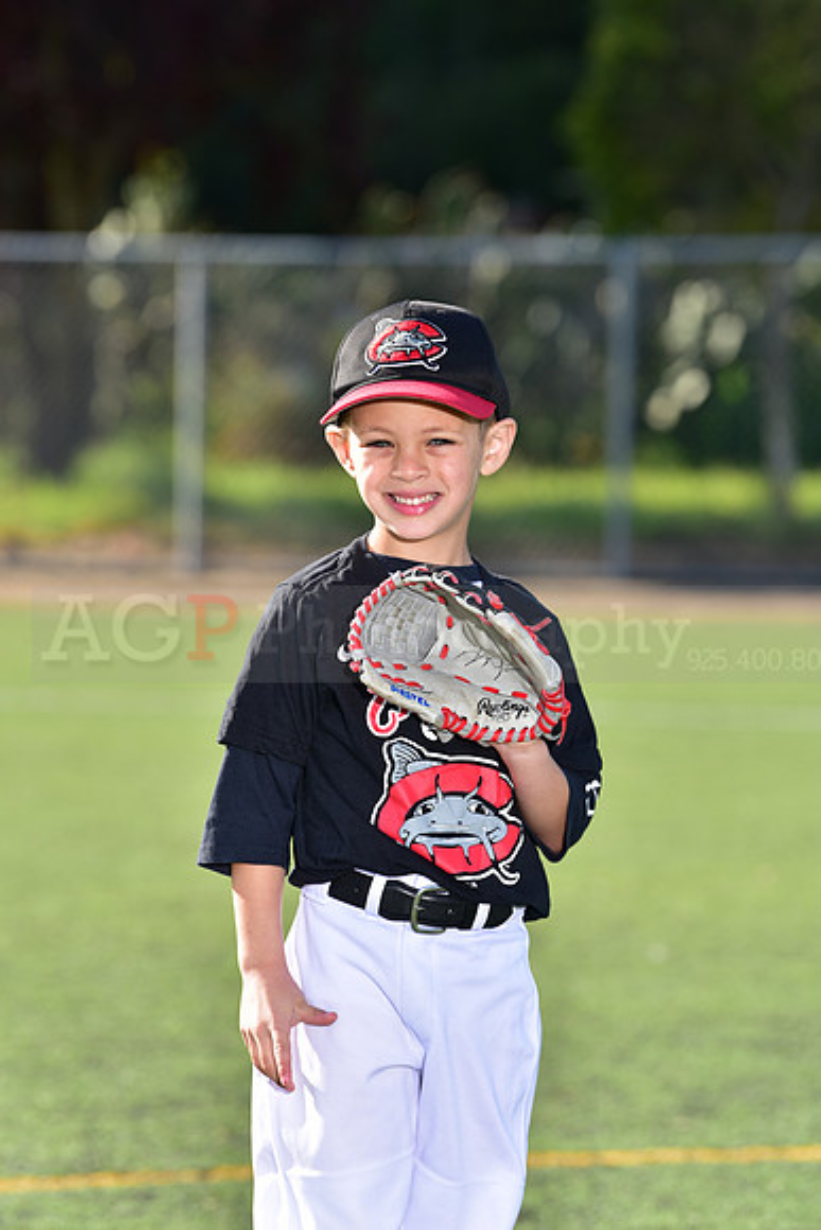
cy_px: 615
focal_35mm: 170
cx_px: 410
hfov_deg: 8.1
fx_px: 5811
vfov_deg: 12.1
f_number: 5
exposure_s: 1/250
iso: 80
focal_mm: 170
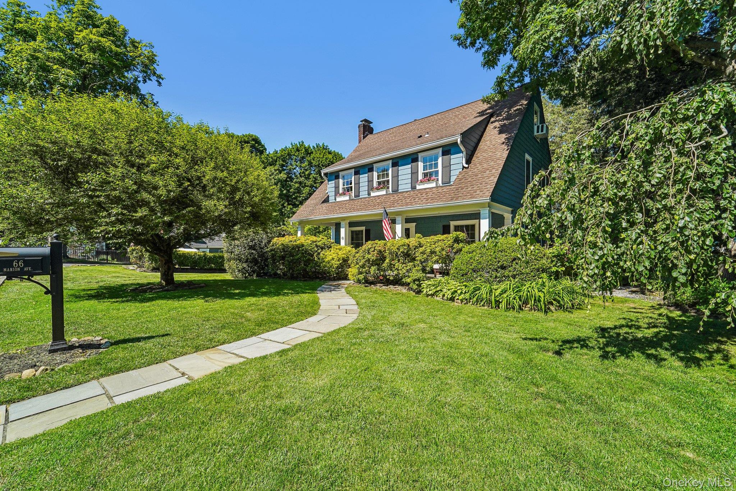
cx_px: 368
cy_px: 246
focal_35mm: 14
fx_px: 286
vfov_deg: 81.2
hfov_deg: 104.3
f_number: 8
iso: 400
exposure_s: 1/800
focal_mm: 14
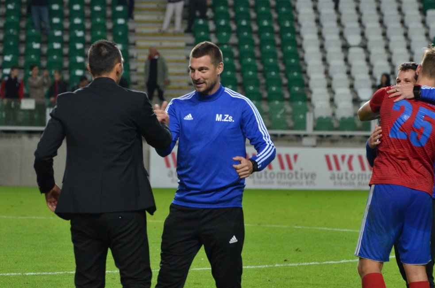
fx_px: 3203
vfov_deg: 5.2
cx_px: 202
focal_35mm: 266
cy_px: 154
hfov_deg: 7.8
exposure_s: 1/320
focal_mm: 145
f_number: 4.8
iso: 1600
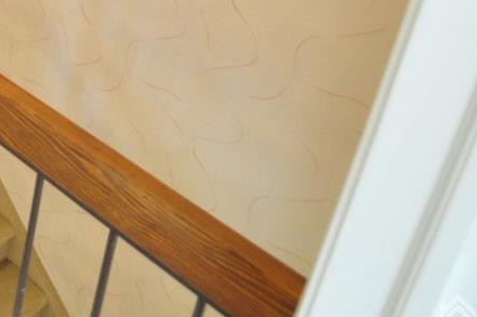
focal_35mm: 51
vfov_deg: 21.4
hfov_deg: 28.8
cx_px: -194
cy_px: -182
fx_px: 675
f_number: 3.5
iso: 1600
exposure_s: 1/50
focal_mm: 10
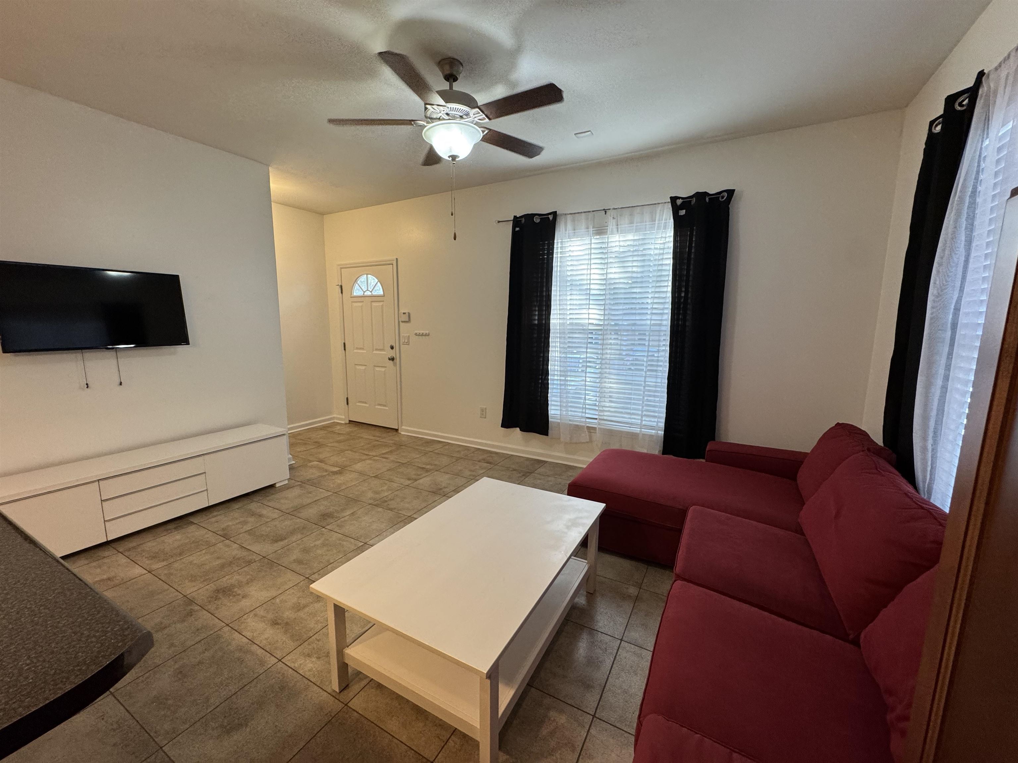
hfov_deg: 102.1
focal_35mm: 14
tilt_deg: -9.3
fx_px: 412
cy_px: 382
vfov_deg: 85.7
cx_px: 509
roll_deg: -0.3
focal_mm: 2.22
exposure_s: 1/120
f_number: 2.2
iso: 250
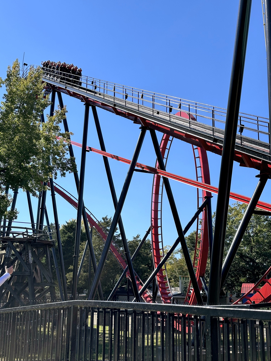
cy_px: 180
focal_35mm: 48
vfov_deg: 39.7
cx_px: 136
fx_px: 501
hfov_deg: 30.3
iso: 64
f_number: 1.78
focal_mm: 6.86
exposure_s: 1/3876
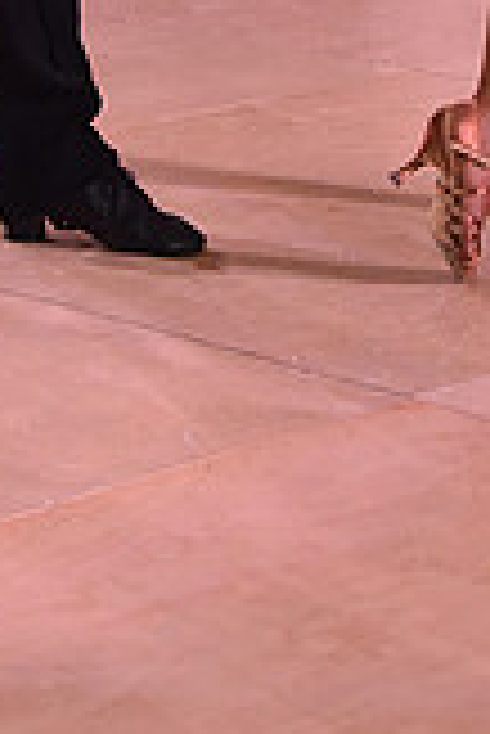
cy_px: -545
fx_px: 4197
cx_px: 335
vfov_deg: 9.5
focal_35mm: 206
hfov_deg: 6.7
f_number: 6.3
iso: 2500
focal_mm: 58
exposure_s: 1/320
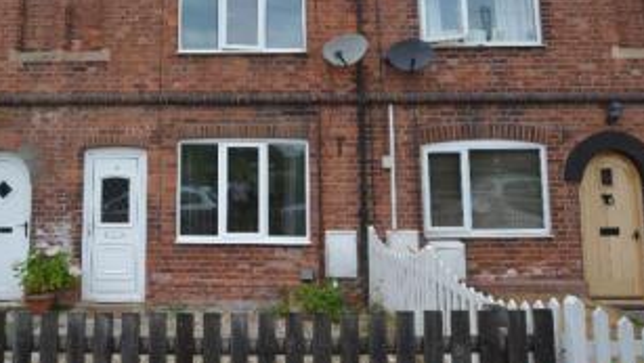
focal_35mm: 27
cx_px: 218
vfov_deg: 42.7
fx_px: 458
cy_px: 123
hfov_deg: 68.4
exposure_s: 1/160
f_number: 6.3
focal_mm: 11
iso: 200
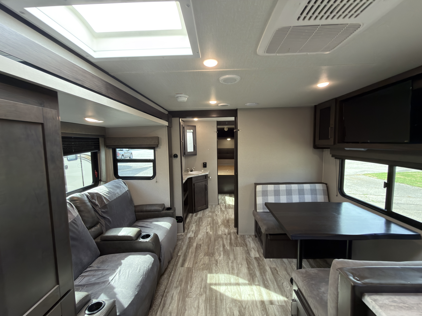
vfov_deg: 85.7
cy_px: 158
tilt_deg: -3.8
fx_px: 171
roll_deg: -0.5
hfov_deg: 102.1
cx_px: 211
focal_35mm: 14
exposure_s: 1/30
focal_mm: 2.22
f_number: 2.2
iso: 64
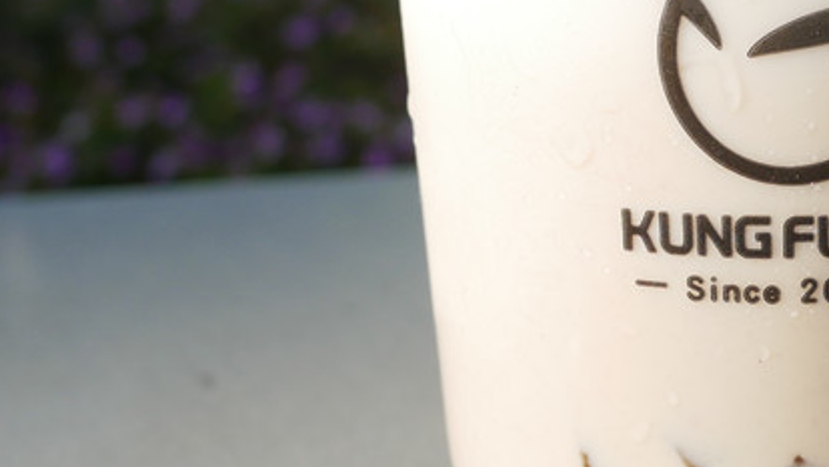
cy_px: 68
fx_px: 1737
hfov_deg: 25.3
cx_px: 863
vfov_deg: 15.2
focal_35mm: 79
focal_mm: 15
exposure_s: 1/640
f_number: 4.5
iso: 200
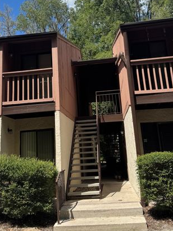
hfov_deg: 36.8
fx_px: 260
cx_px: 72
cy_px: 81
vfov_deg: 47.2
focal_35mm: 39
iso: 80
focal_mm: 6.76
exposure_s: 1/3597
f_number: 1.78
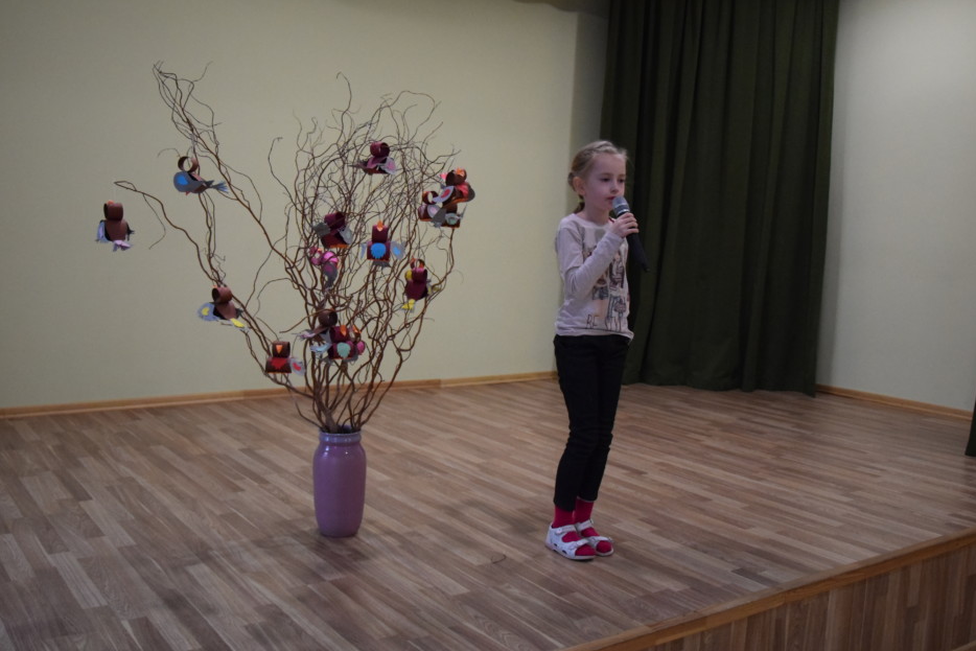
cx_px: 468
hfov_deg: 55.0
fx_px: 937
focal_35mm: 35
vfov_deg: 38.3
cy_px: 356
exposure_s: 1/320
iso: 3200
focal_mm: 21
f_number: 3.8
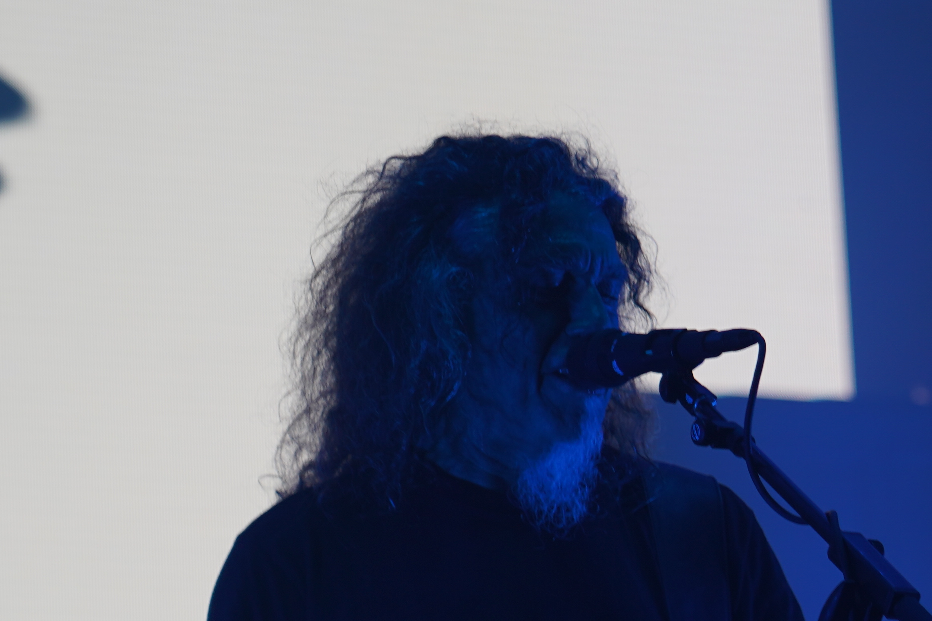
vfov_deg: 5.1
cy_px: 653
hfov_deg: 7.6
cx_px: 752
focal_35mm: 271
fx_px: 7015
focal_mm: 105
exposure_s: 1/125
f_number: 4
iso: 160
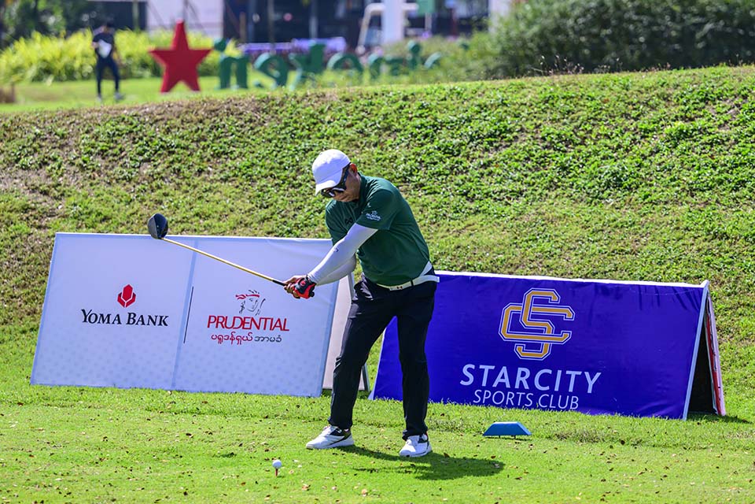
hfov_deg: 15.2
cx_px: 378
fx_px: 2831
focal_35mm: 135
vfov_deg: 10.2
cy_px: 252
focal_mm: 135
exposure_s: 1/5000
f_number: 2.8
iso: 280
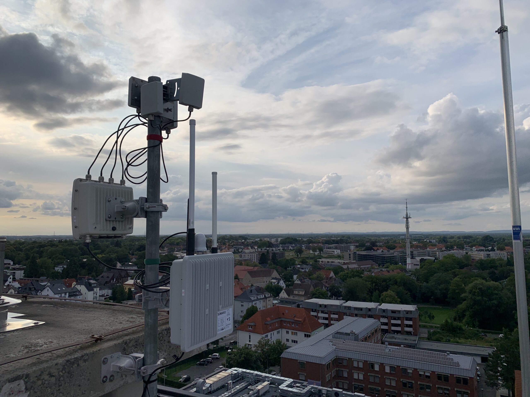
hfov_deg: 67.3
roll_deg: +0.5
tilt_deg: +5.5
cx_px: 265
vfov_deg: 53.1
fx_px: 398
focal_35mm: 26
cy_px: 198
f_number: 1.8
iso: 25
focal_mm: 4.25
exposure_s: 1/4274
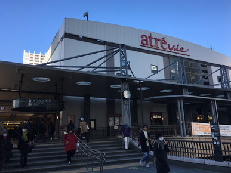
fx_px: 200
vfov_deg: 46.8
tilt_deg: +14.4
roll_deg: +0.9
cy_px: 85
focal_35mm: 30
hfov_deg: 60.0
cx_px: 118
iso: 25
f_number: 2.2
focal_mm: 4.15
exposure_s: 1/732
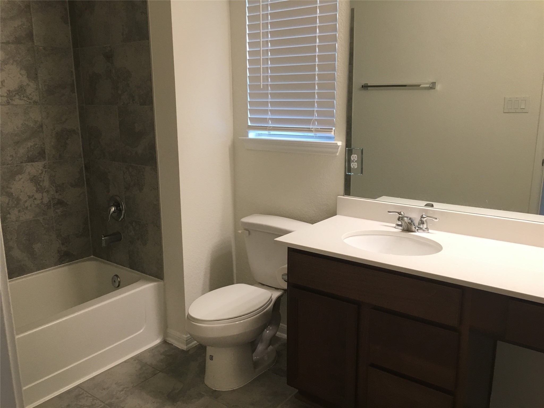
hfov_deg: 61.7
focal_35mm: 29
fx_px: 456
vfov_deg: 48.2
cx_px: 272
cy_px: 204
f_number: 2.2
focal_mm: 4.15
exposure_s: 1/30
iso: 40
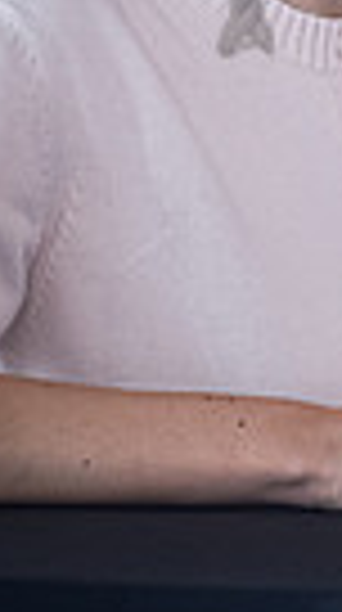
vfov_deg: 2.4
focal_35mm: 896
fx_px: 14517
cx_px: 630
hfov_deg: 1.3
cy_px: -214
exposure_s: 1/250
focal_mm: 170
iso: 4000
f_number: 3.5
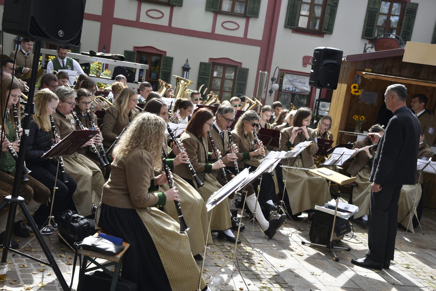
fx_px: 581
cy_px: 146
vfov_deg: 28.1
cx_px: 218
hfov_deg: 41.1
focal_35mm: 48
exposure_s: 1/250
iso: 500
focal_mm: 48
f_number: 8
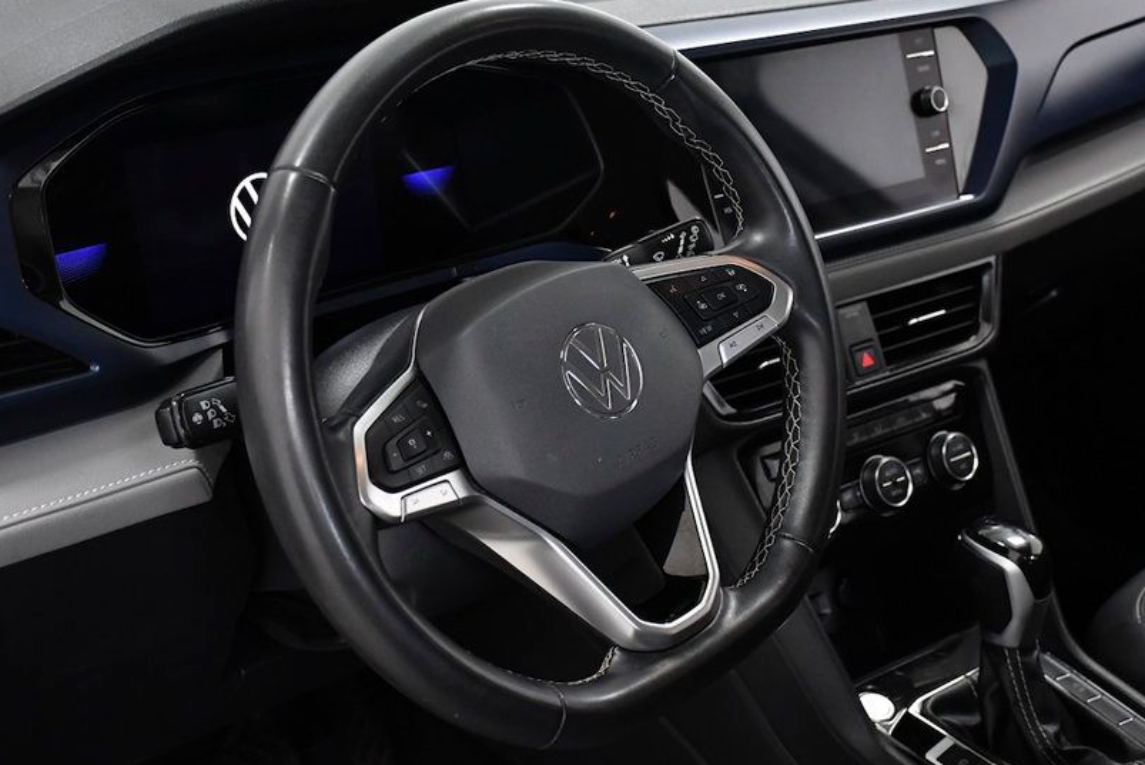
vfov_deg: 26.5
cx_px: 590
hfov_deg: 38.9
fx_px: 1623
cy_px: 399
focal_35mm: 51
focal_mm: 27
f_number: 4
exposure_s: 1/400
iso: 2500
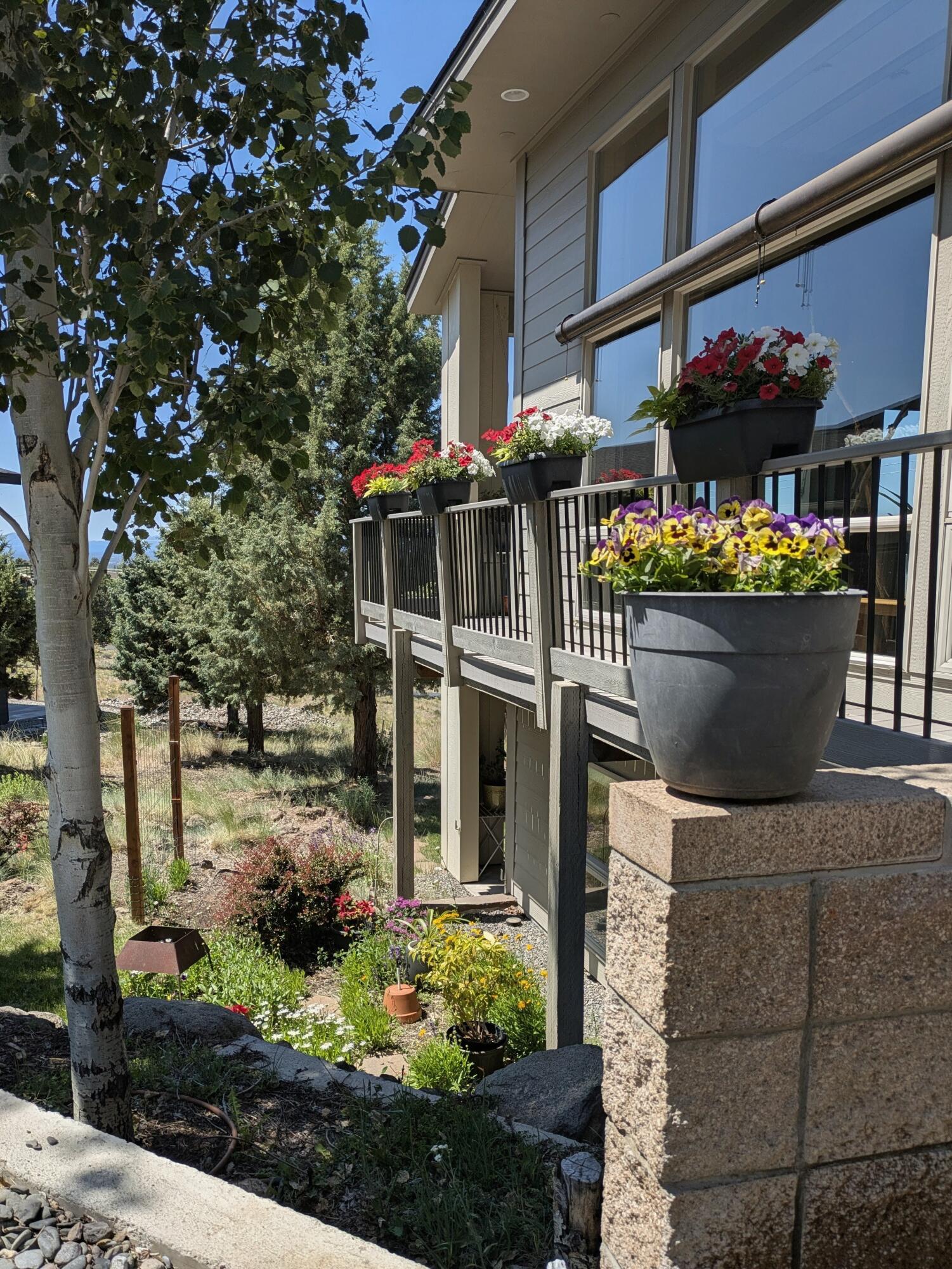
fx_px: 916
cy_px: 634
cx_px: 476
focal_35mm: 25
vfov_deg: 69.4
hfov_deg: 54.9
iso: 52
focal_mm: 5.43
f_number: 1.89
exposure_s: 1/2222
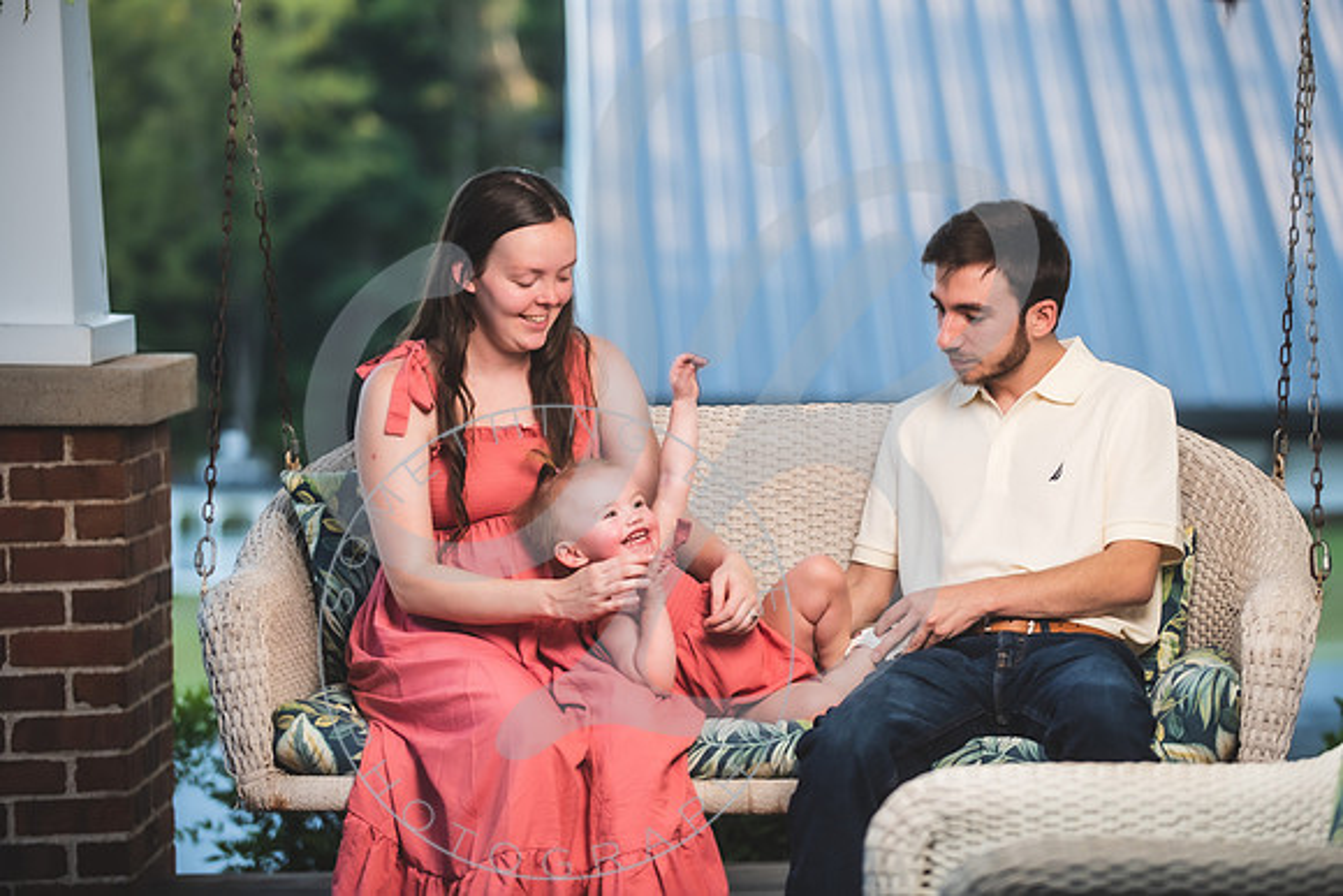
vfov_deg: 9.4
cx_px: 750
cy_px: 379
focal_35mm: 146
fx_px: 5465
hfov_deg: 14.0
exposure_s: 1/125
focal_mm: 125
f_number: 2.8
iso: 100
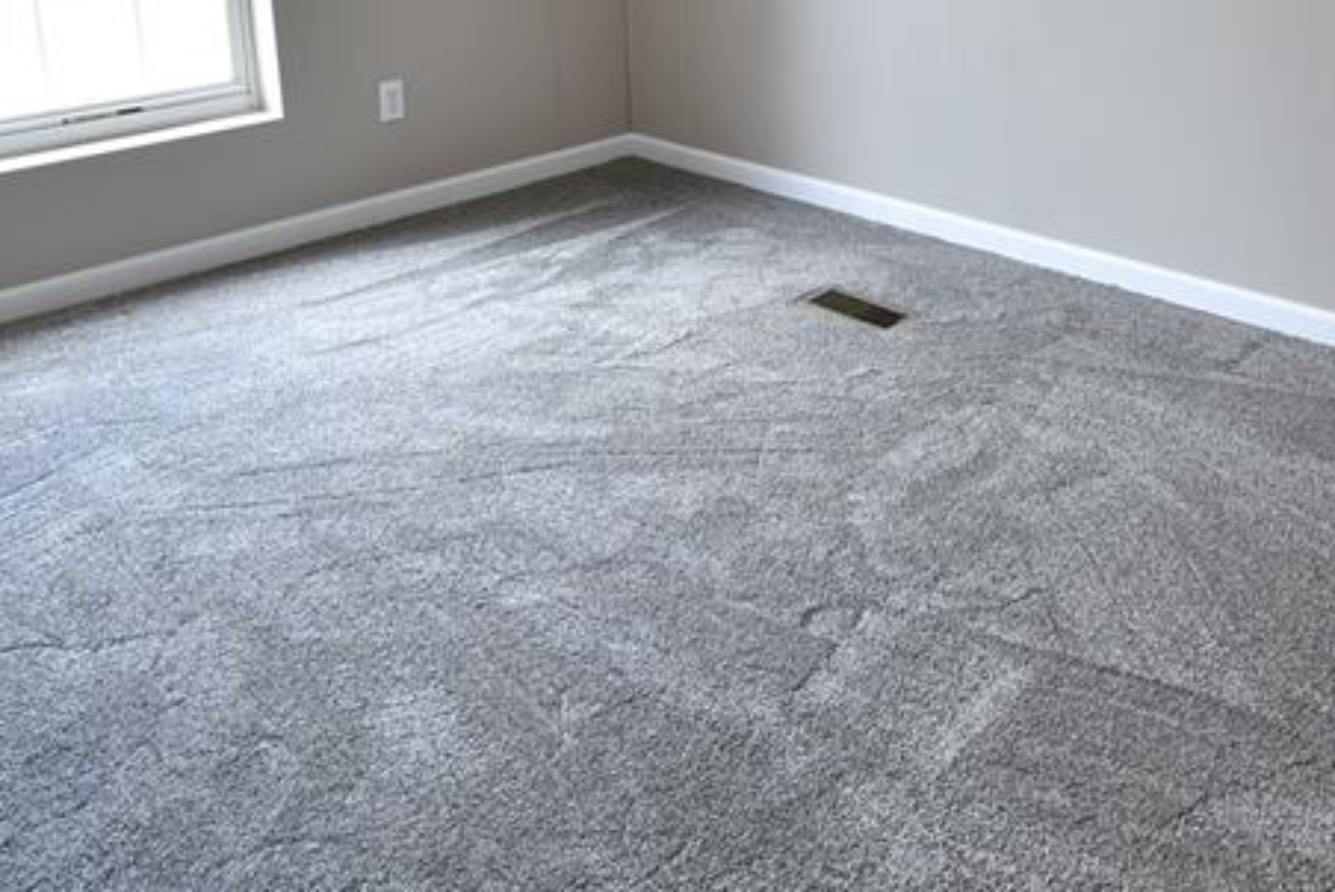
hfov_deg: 54.6
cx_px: 892
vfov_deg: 36.2
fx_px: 1262
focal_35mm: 34
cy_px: 65
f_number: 6.3
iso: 250
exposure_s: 1/6
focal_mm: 10
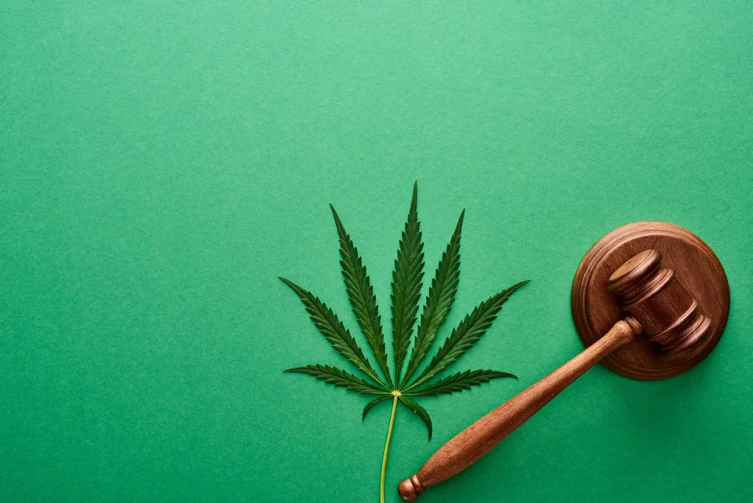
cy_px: 252
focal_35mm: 50
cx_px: 376
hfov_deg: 39.6
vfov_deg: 27.0
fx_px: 1046
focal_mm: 50
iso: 200
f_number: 9
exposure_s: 1/160
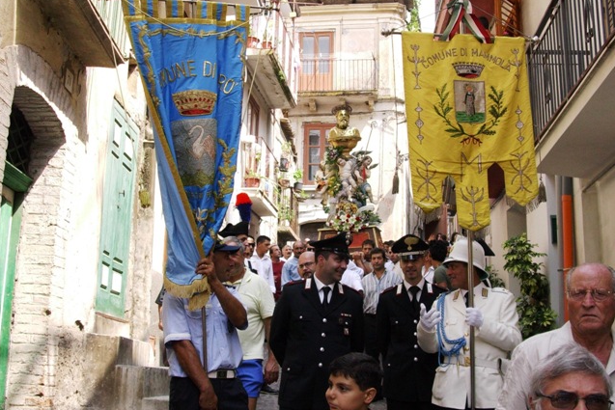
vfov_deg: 28.7
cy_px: 194
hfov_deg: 41.9
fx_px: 803
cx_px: 307
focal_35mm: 47
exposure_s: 1/430
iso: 70
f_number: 2.9
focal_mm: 6.7
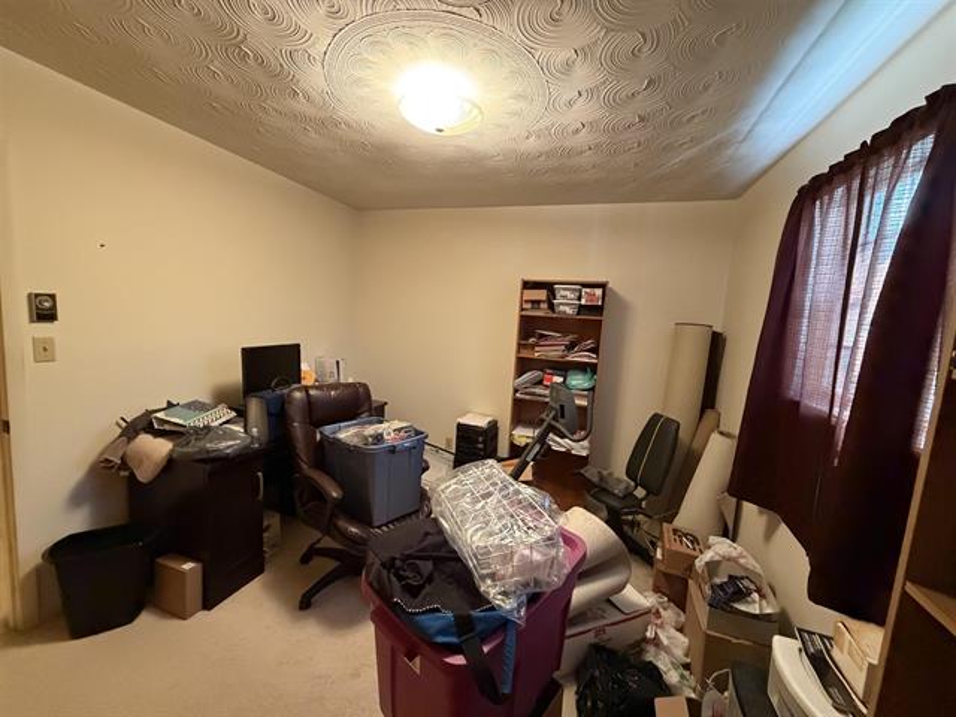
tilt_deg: -6.2
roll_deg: -3.1
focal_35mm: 14
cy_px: 358
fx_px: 387
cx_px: 478
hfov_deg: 102.1
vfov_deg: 85.7
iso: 1000
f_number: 2.2
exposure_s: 1/60
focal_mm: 2.22
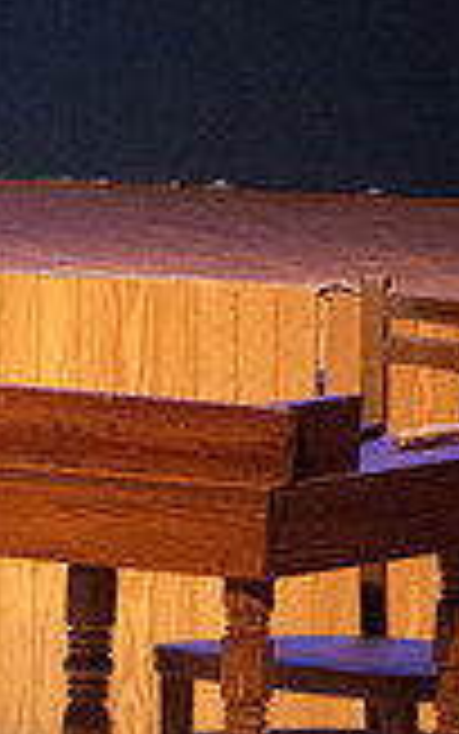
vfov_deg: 1.4
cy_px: 108
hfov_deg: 0.9
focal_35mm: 1518
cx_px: -734
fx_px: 30356
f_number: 6.3
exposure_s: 1/160
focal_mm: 420
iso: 10000
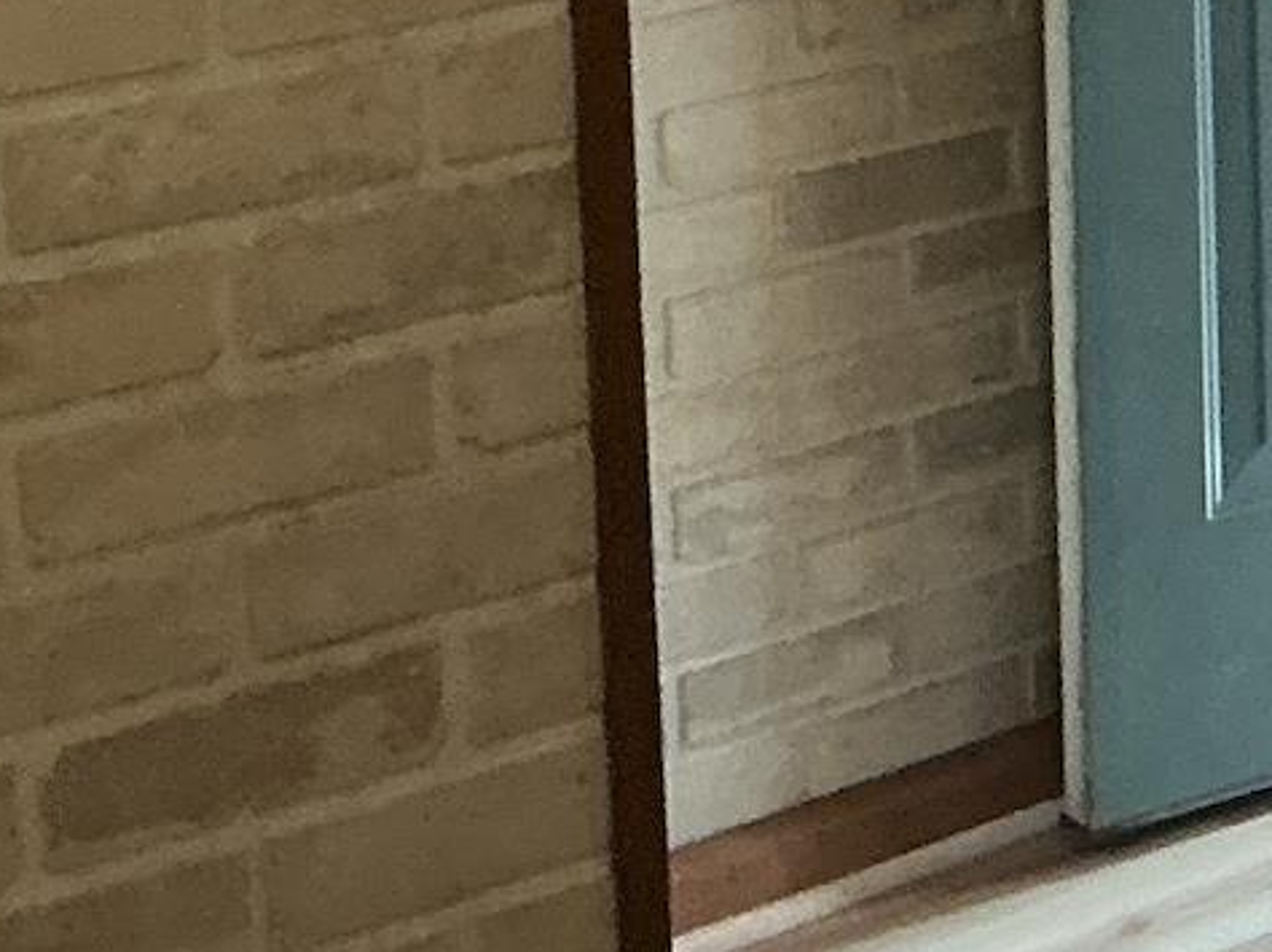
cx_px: 2195
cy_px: -547
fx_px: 4444
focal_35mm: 121
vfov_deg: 11.6
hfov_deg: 14.6
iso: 160
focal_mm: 3
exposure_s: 1/60
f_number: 1.8
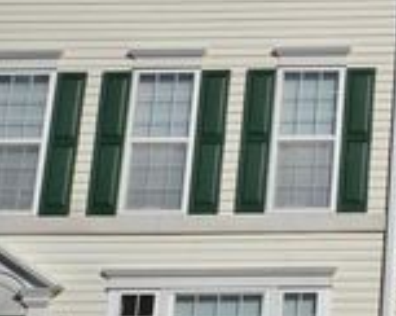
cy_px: 219
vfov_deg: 16.6
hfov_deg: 17.9
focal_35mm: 92
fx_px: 1077
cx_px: 642
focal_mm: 20
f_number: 10
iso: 100
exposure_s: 1/400
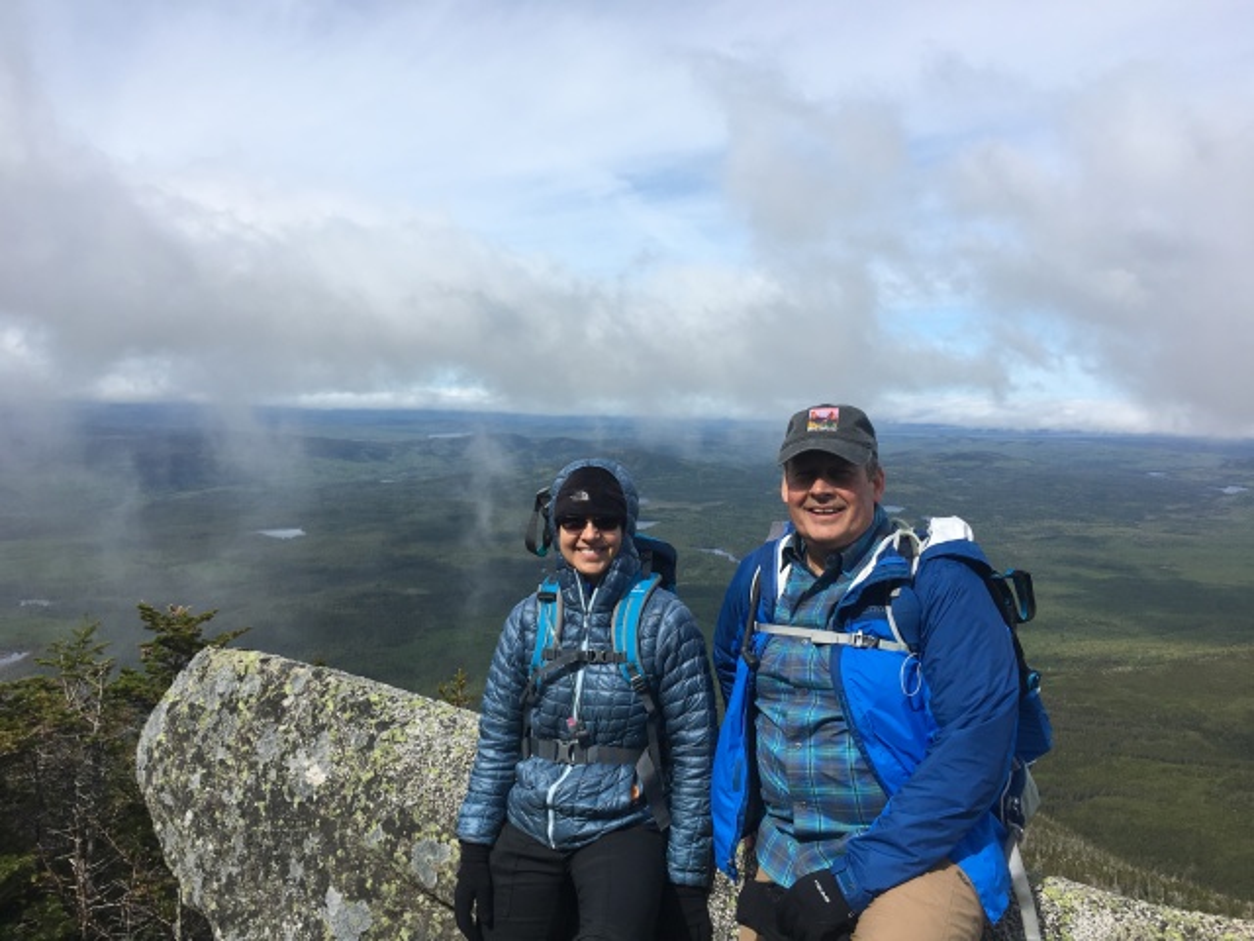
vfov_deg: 48.2
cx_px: 627
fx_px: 1051
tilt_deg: -2.8
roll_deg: +0.3
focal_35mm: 29
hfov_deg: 61.7
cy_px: 470
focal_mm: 4.15
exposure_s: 1/2198
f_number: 2.2
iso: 25
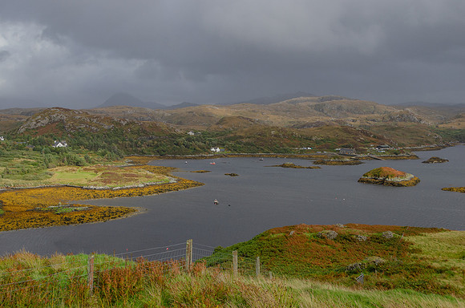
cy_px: 154
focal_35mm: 39
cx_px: 232
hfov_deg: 49.6
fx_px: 503
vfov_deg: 34.1
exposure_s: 1/640
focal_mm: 26
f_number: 8
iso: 200
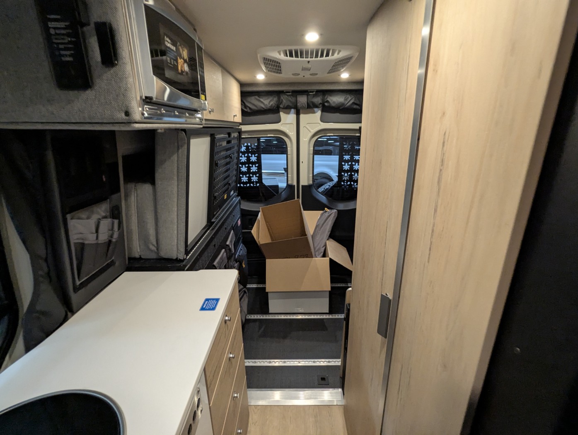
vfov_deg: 78.2
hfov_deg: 94.4
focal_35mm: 16
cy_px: 218
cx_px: 289
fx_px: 268
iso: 341
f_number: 2.2
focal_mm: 2.35
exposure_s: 1/27
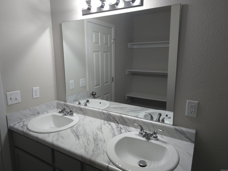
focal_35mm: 23
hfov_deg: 73.9
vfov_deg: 58.9
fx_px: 151
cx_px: 114
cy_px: 86
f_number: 1.7
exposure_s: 1/60
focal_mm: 6.3
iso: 100
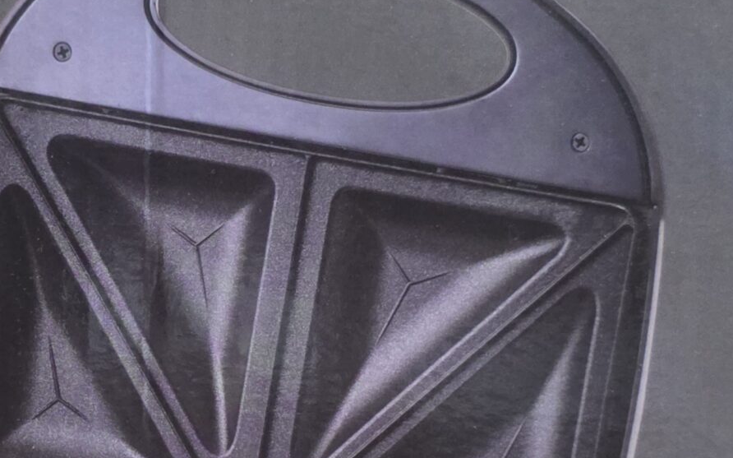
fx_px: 1398
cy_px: 307
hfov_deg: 29.2
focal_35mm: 70
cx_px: 250
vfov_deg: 18.5
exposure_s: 1/100
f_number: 1.7
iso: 2000
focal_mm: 6.3
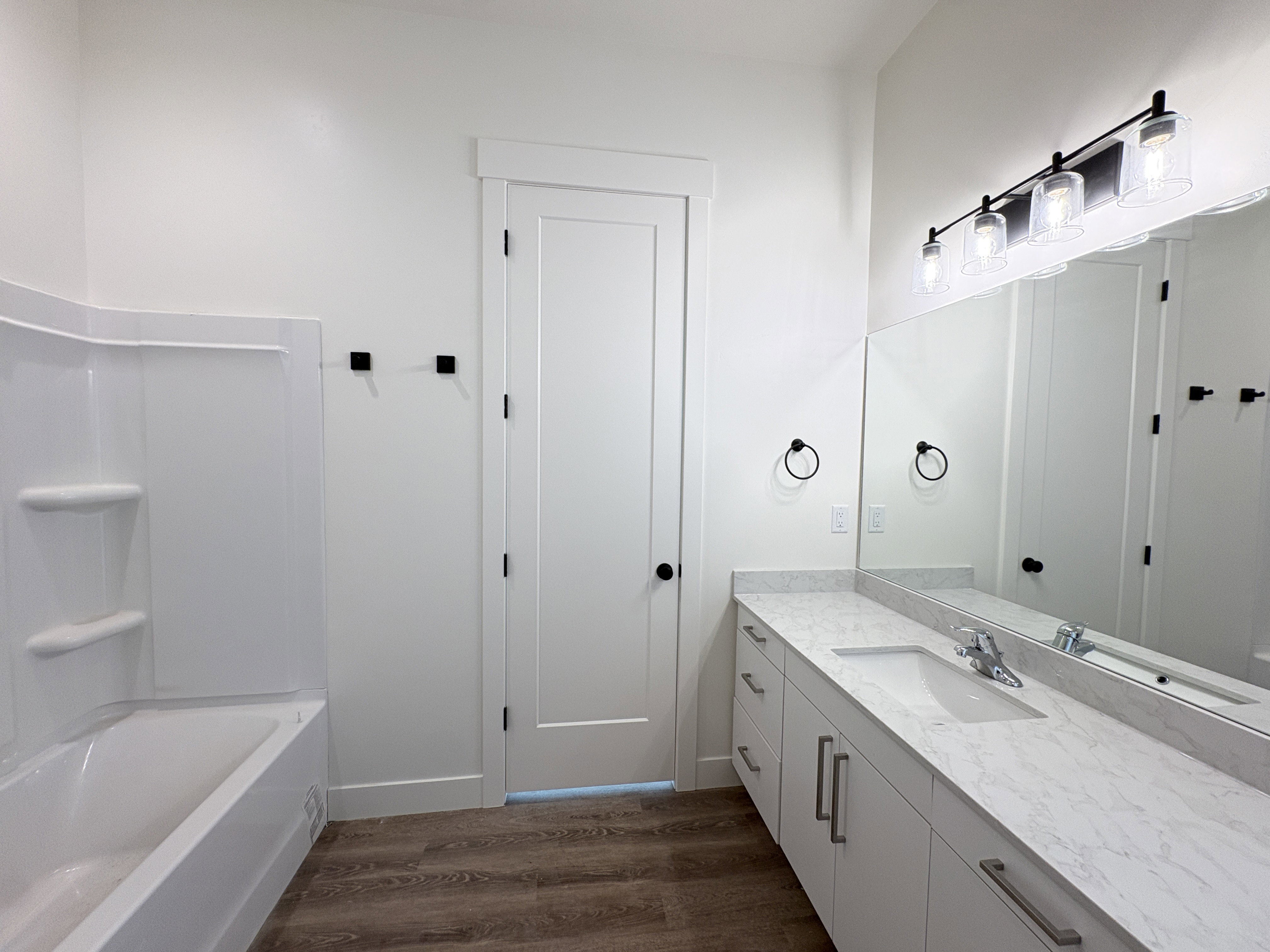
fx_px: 514
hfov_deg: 102.1
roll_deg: -0.3
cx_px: 635
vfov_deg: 85.7
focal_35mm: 14
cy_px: 476
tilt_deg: -3.1
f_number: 2.2
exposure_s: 1/120
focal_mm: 2.22
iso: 200
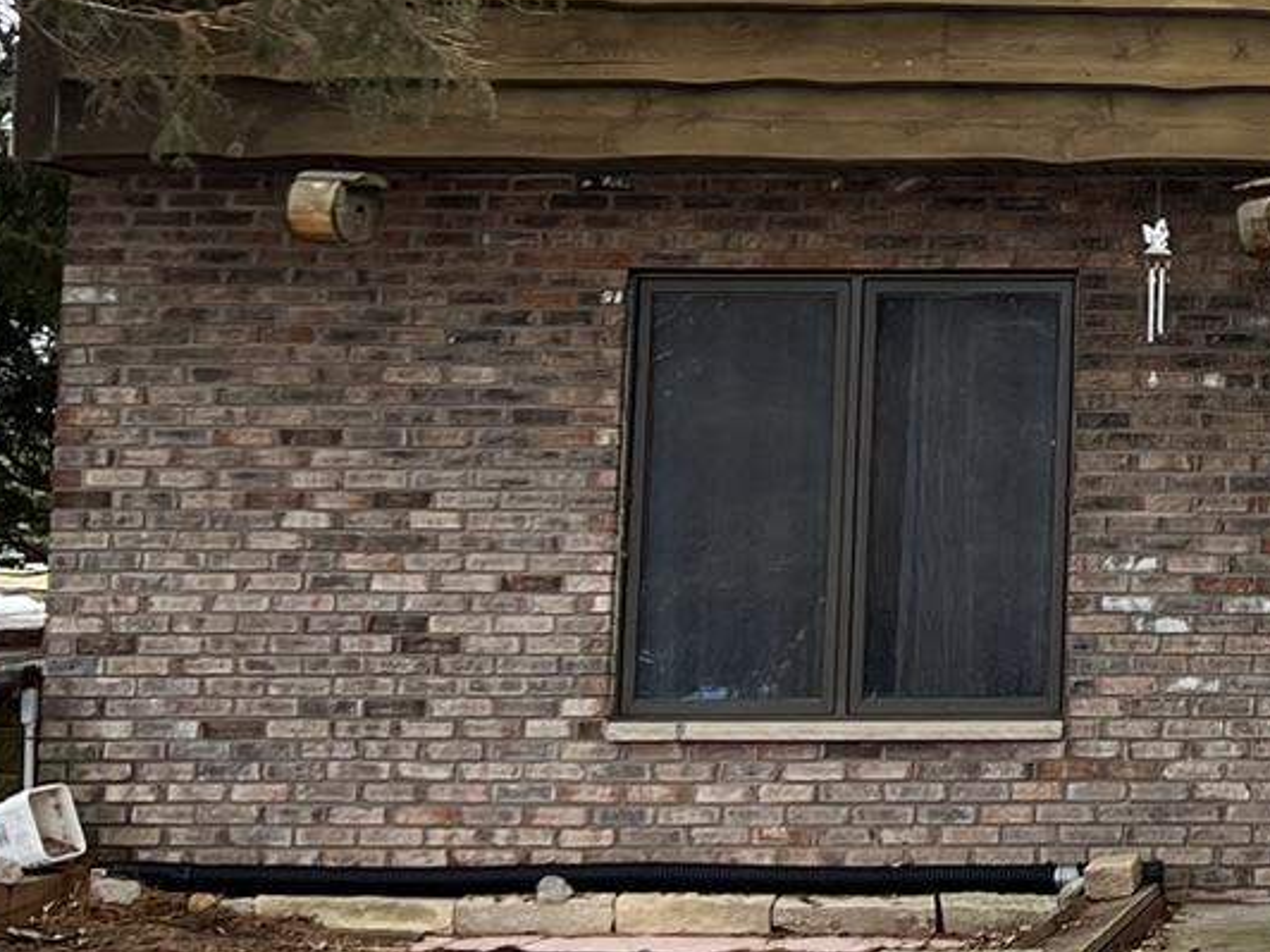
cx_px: 1609
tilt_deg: +7.2
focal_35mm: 100
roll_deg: -0.8
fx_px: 3669
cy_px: 38
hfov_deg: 18.4
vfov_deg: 14.6
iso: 40
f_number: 1.5
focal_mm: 5.7
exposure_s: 1/194
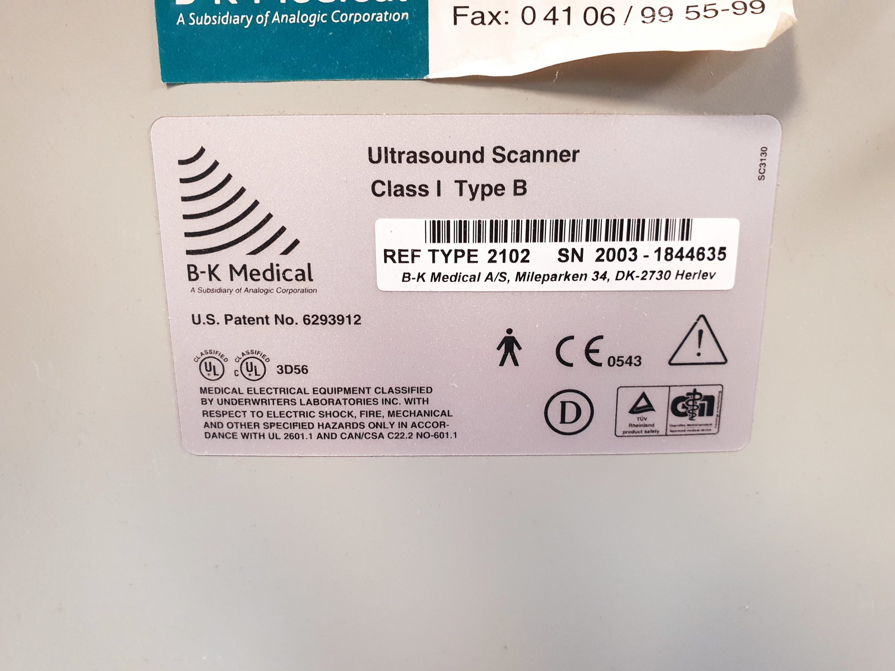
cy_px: 336
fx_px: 672
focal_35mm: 26
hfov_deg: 67.3
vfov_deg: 53.1
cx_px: 448
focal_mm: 4.3
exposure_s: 1/50
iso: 400
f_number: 2.4
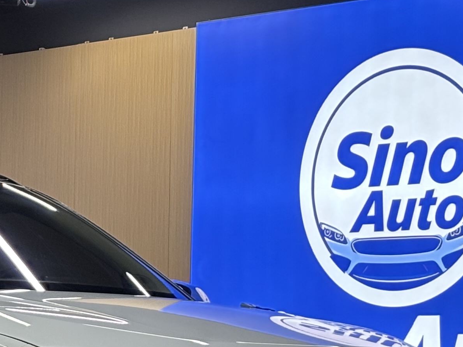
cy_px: 349
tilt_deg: +1.1
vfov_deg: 8.3
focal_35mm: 177
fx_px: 2367
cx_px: -70
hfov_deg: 11.0
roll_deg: -0.9
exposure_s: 1/50
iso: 50
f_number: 1.6
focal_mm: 5.96
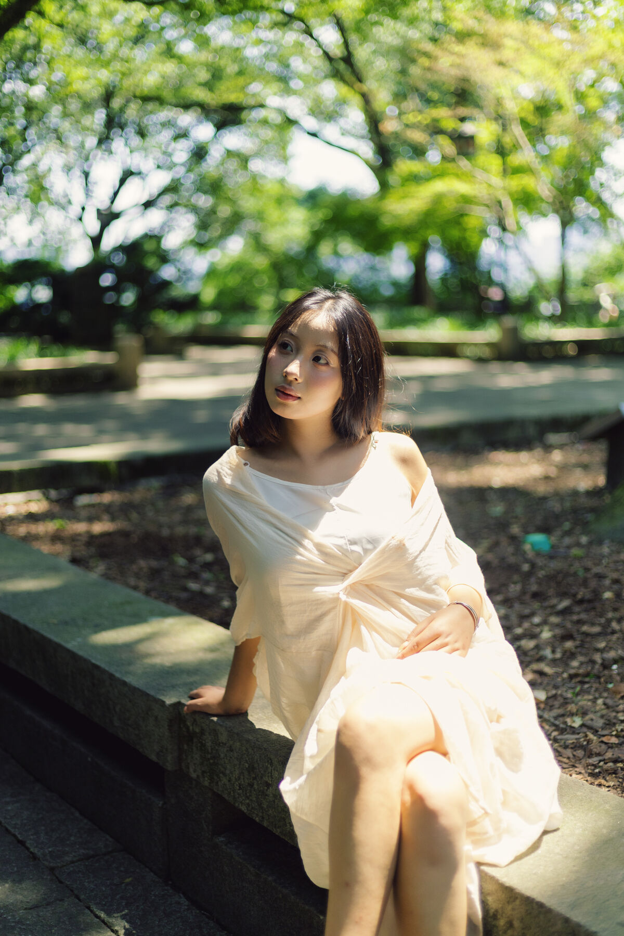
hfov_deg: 27.0
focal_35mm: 50
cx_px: 312
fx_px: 1300
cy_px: 468
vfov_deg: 39.6
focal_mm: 50
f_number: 1.8
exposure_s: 1/2500
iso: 320
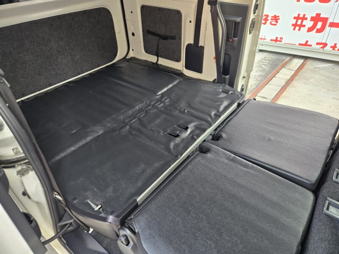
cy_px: 127
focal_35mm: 23
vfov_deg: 58.9
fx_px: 225
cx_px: 170
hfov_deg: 73.9
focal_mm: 5.4
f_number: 1.8
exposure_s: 1/100
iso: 160
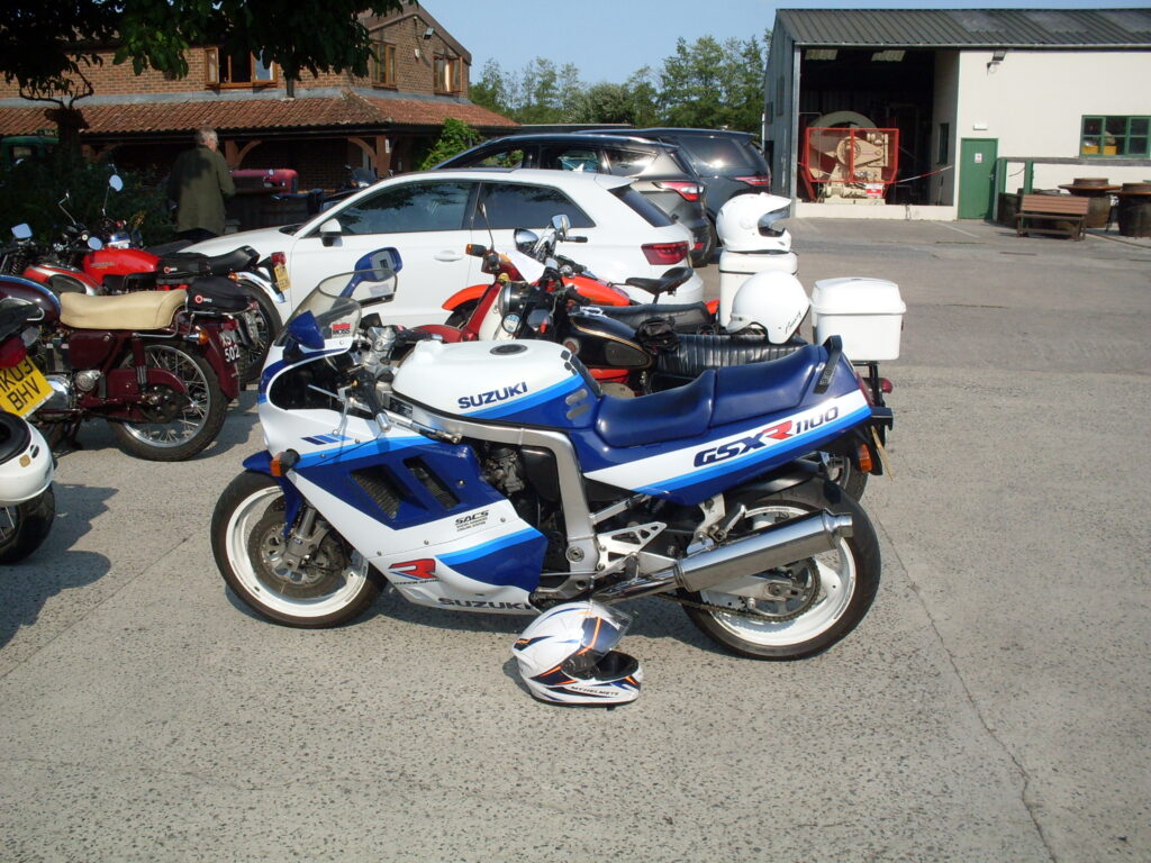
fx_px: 1264
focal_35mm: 38
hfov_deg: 49.0
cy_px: 432
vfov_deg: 37.7
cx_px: 576
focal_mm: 6.3
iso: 80
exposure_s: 1/250
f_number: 8.4
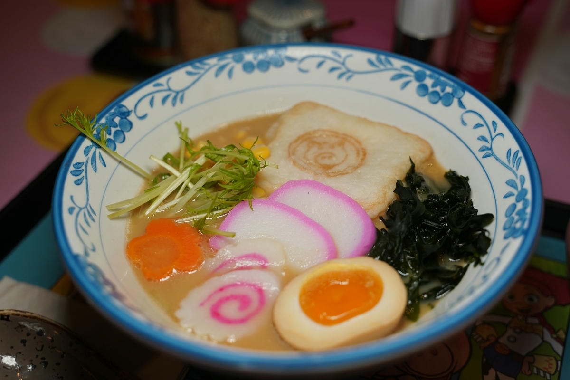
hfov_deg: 44.5
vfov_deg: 30.5
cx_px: 285
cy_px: 190
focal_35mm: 44
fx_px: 697
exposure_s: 1/60
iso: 100
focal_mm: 44
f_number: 4
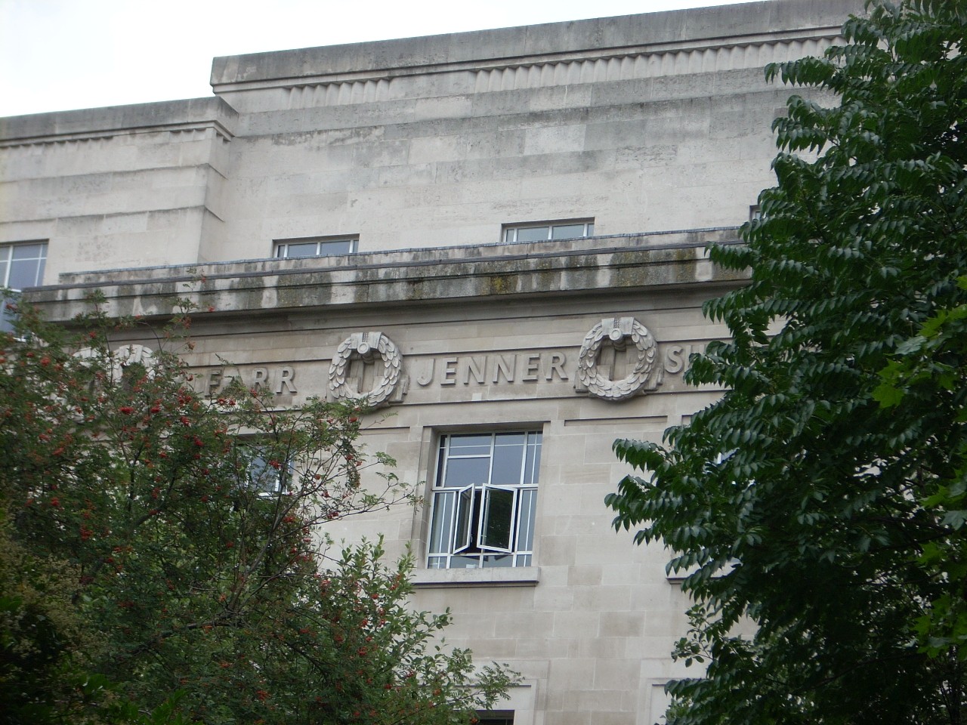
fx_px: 3157
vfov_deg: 13.1
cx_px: 484
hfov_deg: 17.4
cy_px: 362
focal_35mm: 113
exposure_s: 1/142
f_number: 5.2
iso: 64
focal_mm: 18.6
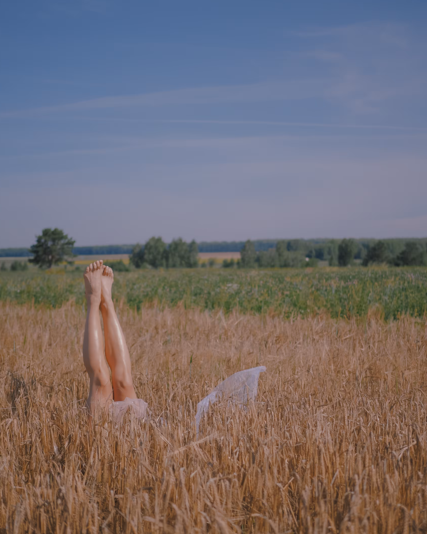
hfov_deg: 28.6
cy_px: 268
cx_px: 211
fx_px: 837
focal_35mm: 53
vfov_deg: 35.4
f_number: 1.8
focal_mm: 25
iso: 100
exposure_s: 1/4000
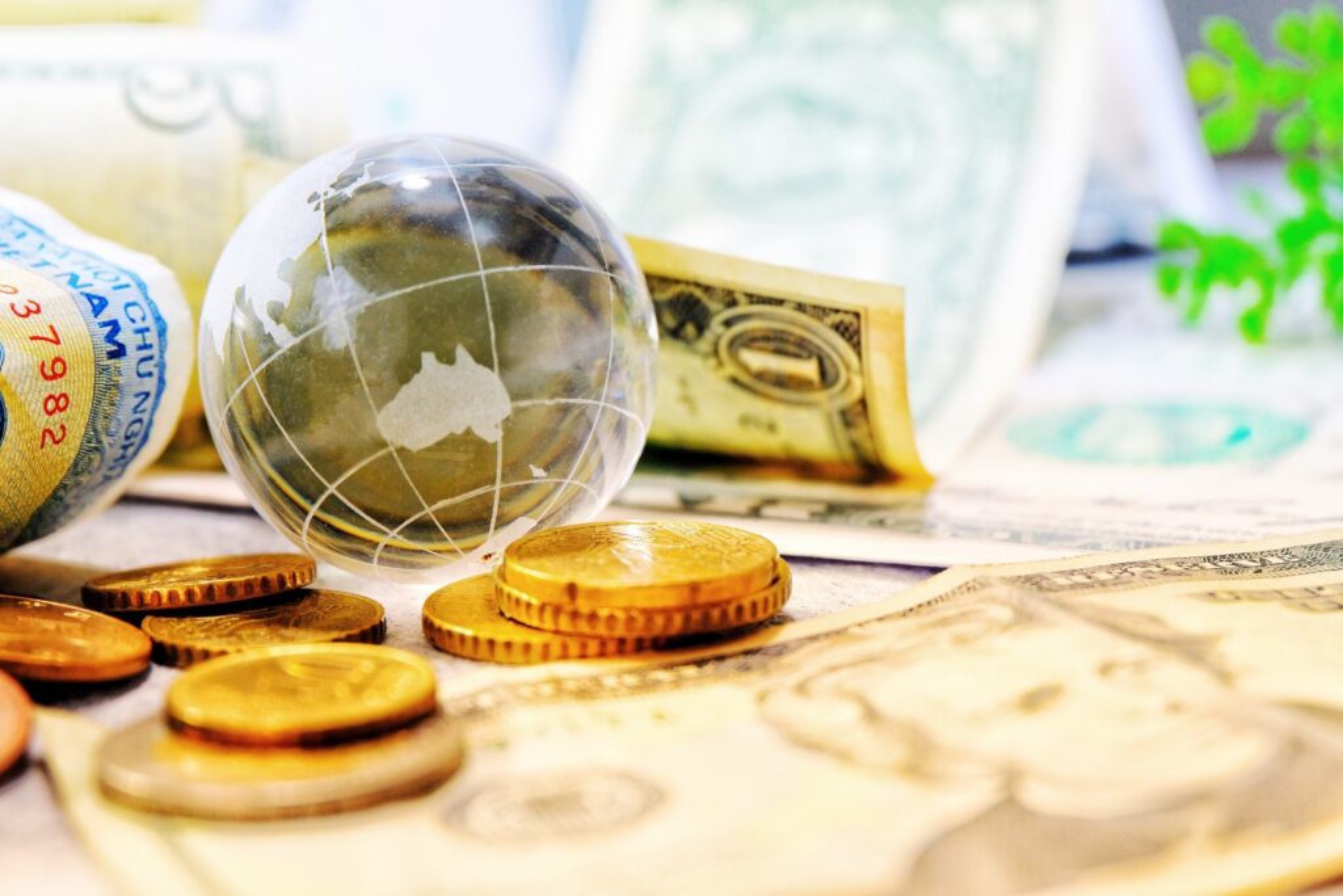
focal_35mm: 63
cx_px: 672
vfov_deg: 21.6
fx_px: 2350
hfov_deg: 31.9
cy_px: 448
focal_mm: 41.8
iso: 800
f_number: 5.6
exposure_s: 1/45
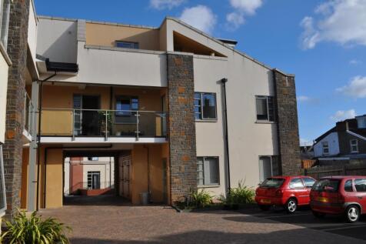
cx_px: 183
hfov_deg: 57.2
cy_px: 122
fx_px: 335
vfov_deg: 39.9
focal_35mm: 33
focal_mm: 22
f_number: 10
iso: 200
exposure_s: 1/400
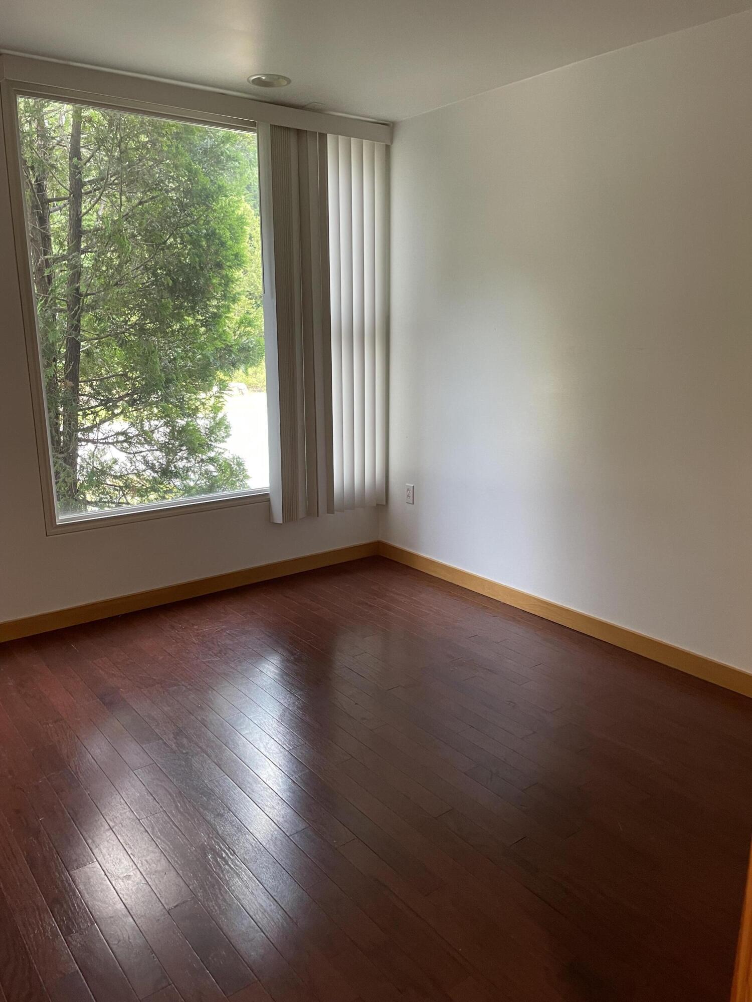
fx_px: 753
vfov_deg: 67.3
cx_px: 376
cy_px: 501
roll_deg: +1.8
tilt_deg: -15.5
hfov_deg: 53.1
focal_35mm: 26
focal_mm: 4.2
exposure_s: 1/60
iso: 125
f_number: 1.6
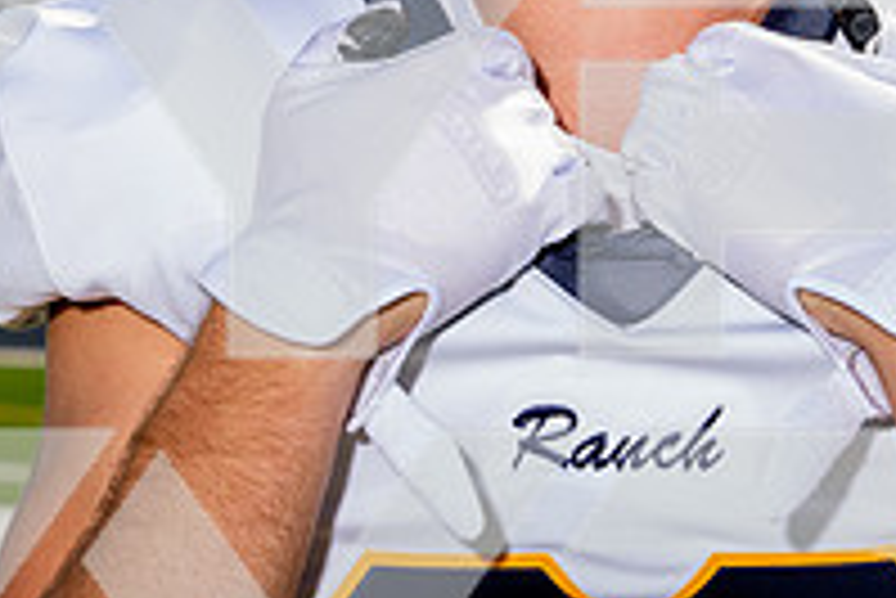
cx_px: 491
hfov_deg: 10.7
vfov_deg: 7.2
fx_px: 4782
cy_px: 124
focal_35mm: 192
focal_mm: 66
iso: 100
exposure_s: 1/250
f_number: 7.1
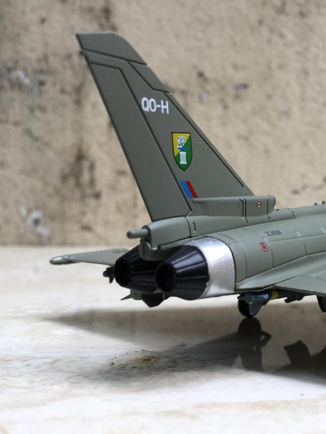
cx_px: 284
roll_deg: -1.3
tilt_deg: -2.0
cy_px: 217
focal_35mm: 39
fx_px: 490
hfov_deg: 35.0
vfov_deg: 47.9
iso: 32
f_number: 2.2
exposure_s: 1/112
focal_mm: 4.15
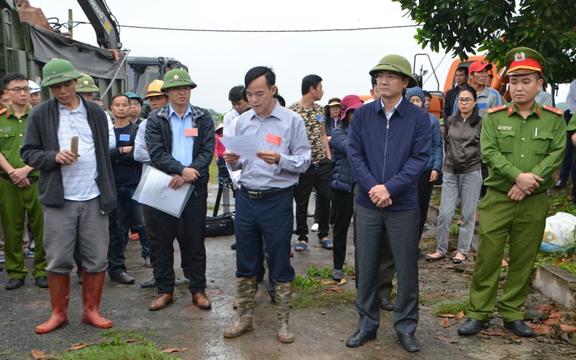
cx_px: 287
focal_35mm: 43
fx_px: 675
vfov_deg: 29.9
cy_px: 169
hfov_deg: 46.2
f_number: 6.3
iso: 1600
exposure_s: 1/160
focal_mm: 28
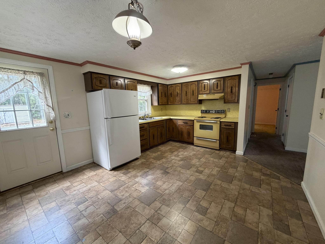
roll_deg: +1.6
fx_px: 131
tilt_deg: -8.1
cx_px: 162
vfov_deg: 85.7
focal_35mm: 14
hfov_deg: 102.1
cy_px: 122
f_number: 2.2
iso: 200
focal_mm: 2.22
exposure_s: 1/60
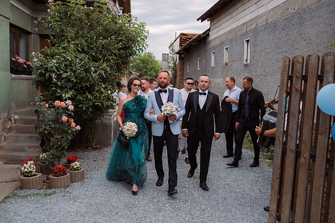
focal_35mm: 35
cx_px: 168
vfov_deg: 37.9
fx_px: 326
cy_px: 112
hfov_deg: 54.4
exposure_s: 1/500
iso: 100
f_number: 3.5
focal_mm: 35
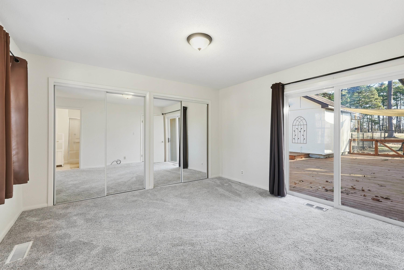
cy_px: 135
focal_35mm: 16
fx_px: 180
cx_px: 202
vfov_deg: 73.8
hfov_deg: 96.7
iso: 250
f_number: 9
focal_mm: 16
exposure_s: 1/50
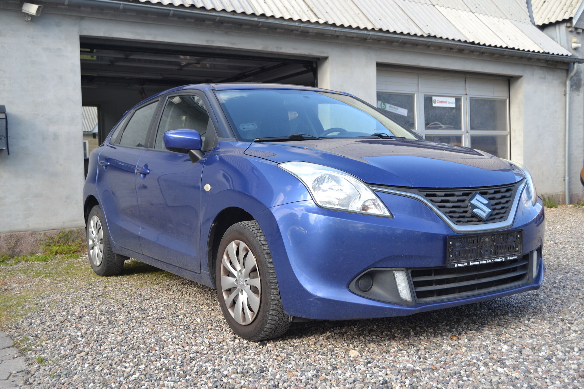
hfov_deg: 49.6
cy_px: 194
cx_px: 292
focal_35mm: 39
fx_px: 633
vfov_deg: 34.2
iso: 110
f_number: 5.6
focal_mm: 26
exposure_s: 1/125
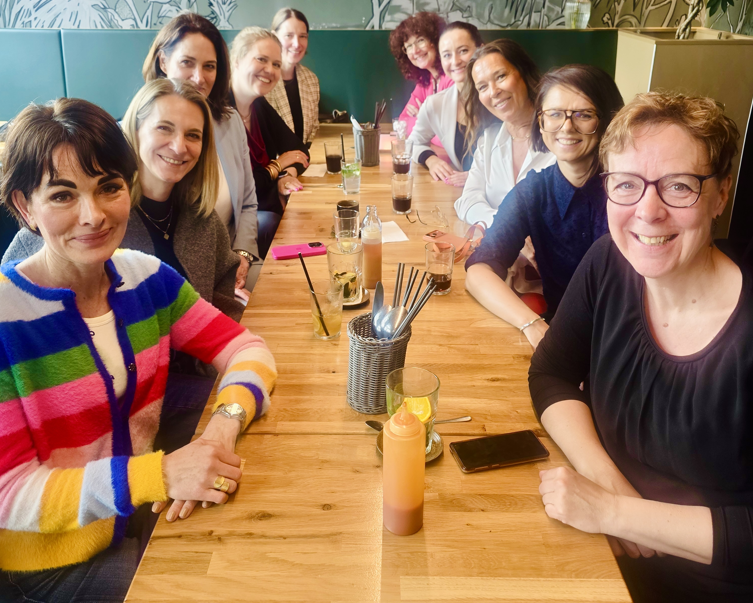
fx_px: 669
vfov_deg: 48.4
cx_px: 377
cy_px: 257
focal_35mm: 30
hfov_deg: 58.8
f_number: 1.7
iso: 125
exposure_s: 1/56.1
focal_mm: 6.3
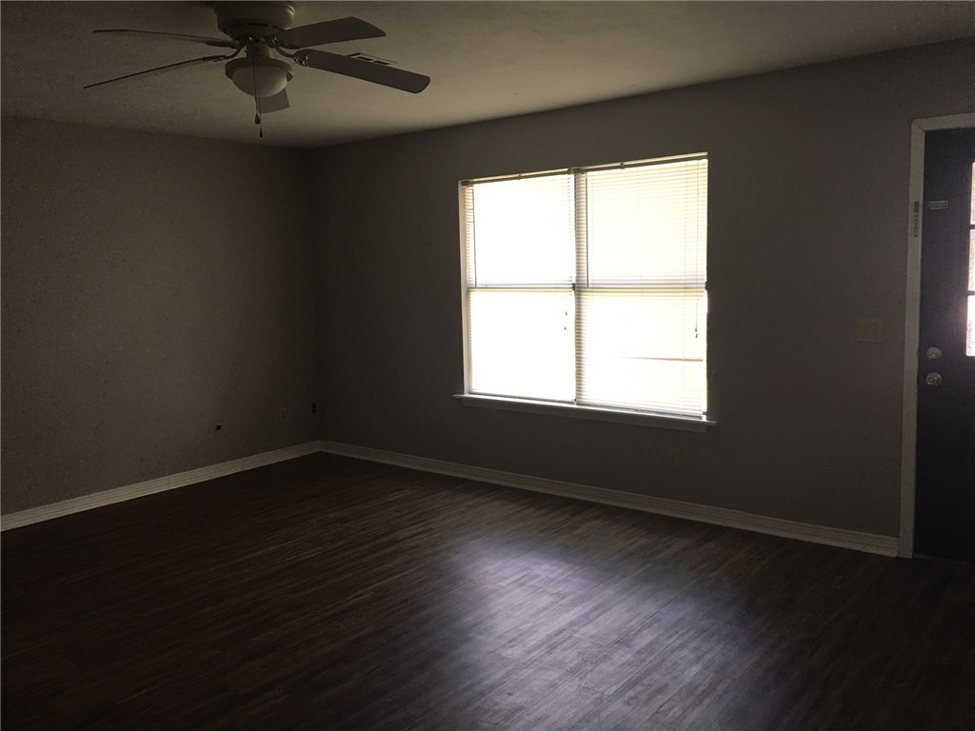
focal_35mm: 29
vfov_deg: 48.2
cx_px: 488
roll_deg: +2.2
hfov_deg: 61.7
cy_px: 366
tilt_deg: -7.1
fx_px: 817
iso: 40
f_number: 2.2
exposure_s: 1/30
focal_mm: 4.15
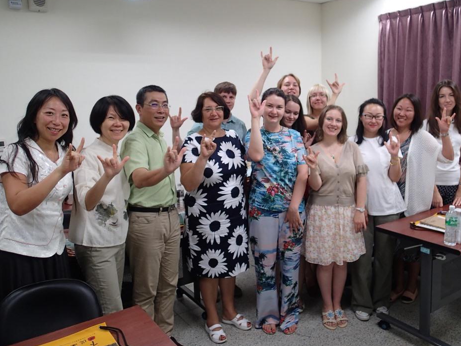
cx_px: 255
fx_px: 413
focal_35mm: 31
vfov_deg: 45.4
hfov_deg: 58.2
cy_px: 161
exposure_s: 1/50
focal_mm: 5.14
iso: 200
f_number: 2.2
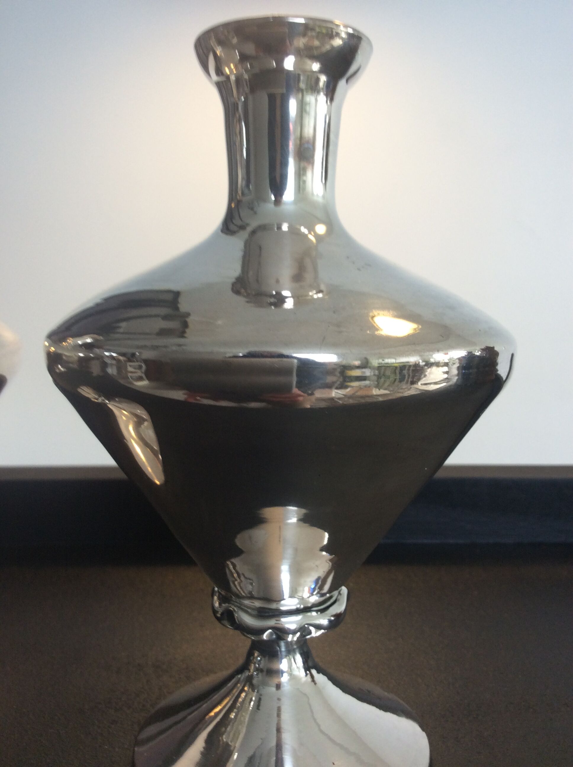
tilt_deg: -3.9
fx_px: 708
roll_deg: +0.4
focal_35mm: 32
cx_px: 286
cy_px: 384
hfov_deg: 44.1
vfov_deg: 56.9
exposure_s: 1/25
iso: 40
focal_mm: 3.3
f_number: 2.4
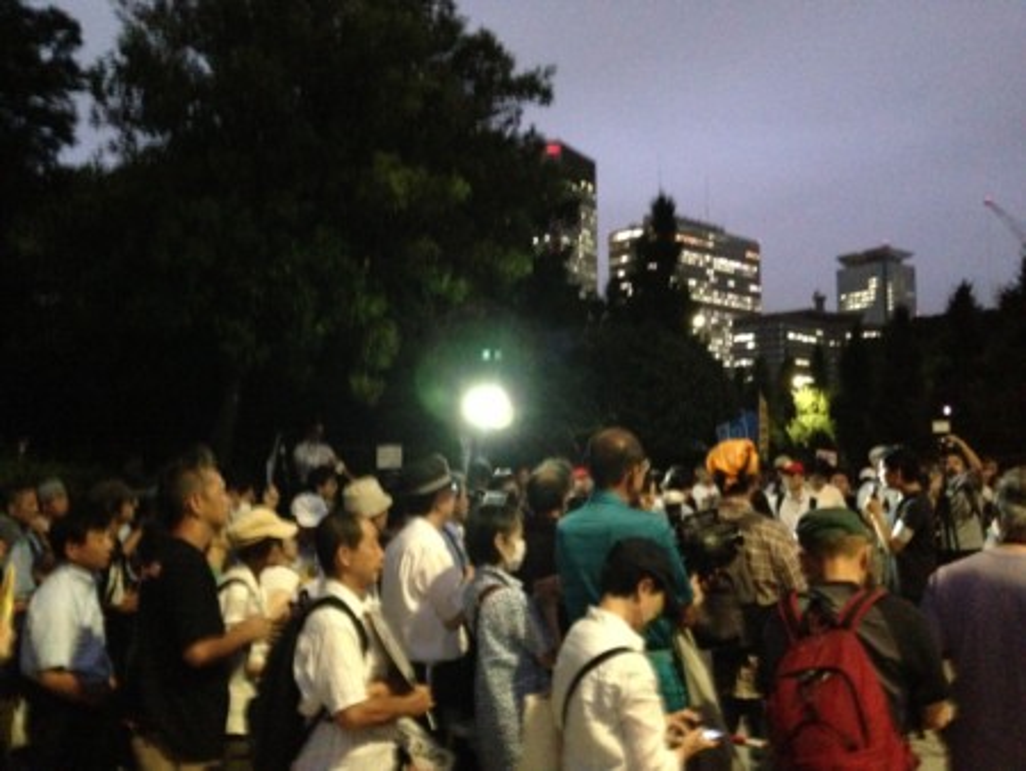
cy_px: 386
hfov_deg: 55.3
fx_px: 979
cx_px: 513
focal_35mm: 33
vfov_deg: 43.0
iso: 800
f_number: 2.4
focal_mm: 4.13
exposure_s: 1/15
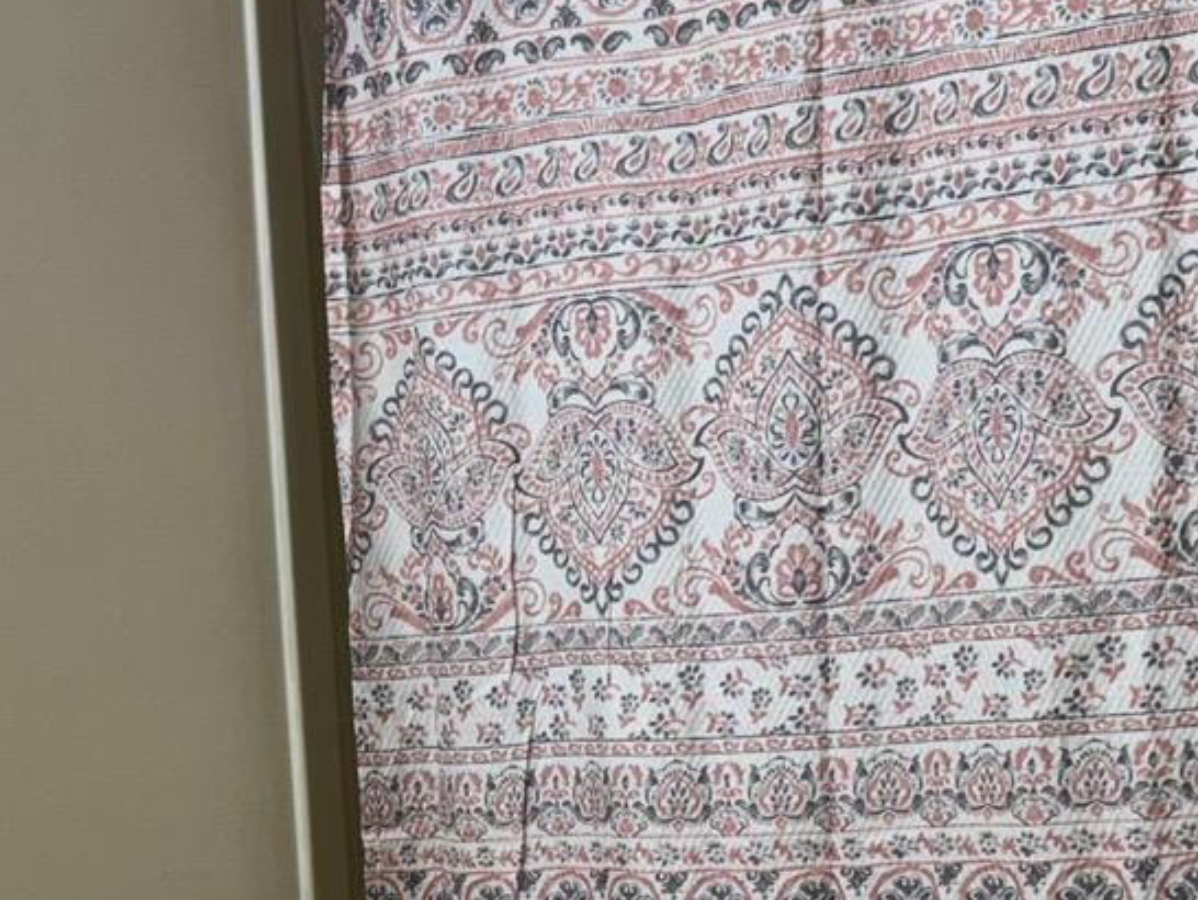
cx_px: 18
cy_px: 1027
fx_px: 3116
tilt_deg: -6.9
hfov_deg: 21.1
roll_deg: +3.9
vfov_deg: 15.9
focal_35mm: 90
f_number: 1.78
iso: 64
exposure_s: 1/120
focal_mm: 6.76
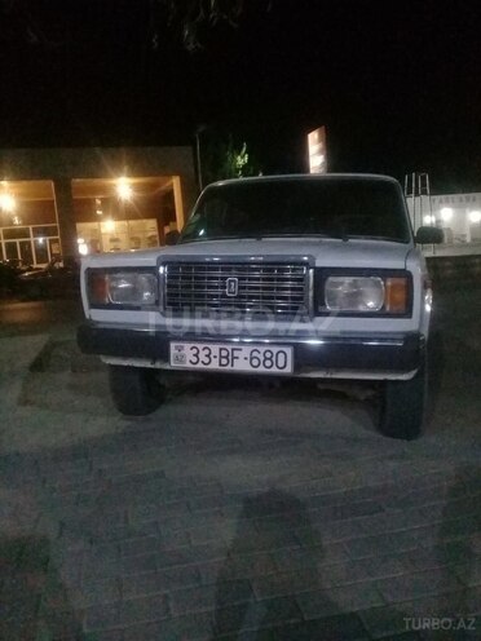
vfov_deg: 58.4
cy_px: 320
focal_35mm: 31
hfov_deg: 45.4
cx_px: 240
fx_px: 574
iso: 1250
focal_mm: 3.3
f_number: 2.2
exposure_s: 1/17
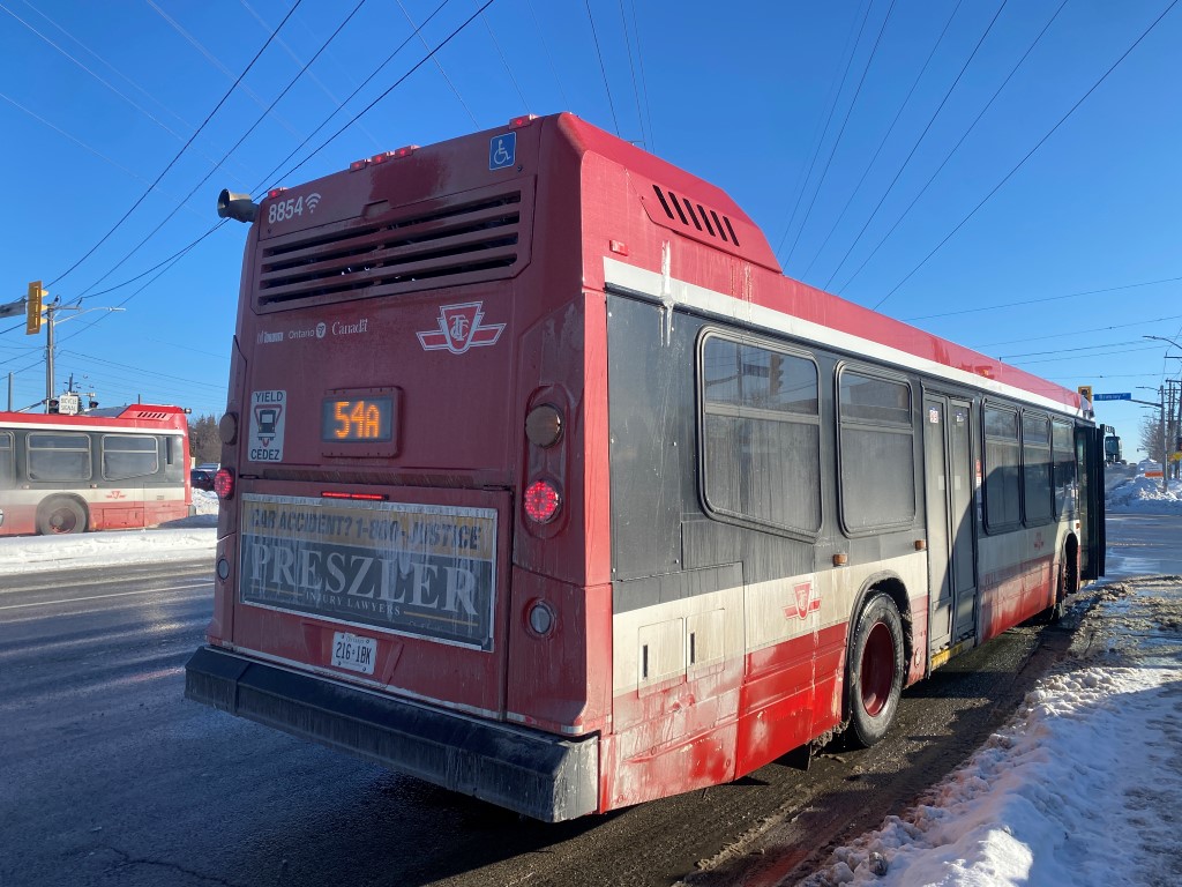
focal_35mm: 26
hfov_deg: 67.3
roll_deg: +0.2
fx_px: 888
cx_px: 591
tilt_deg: +0.7
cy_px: 444
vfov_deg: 53.1
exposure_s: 1/2571
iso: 32
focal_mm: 4.25
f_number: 1.8
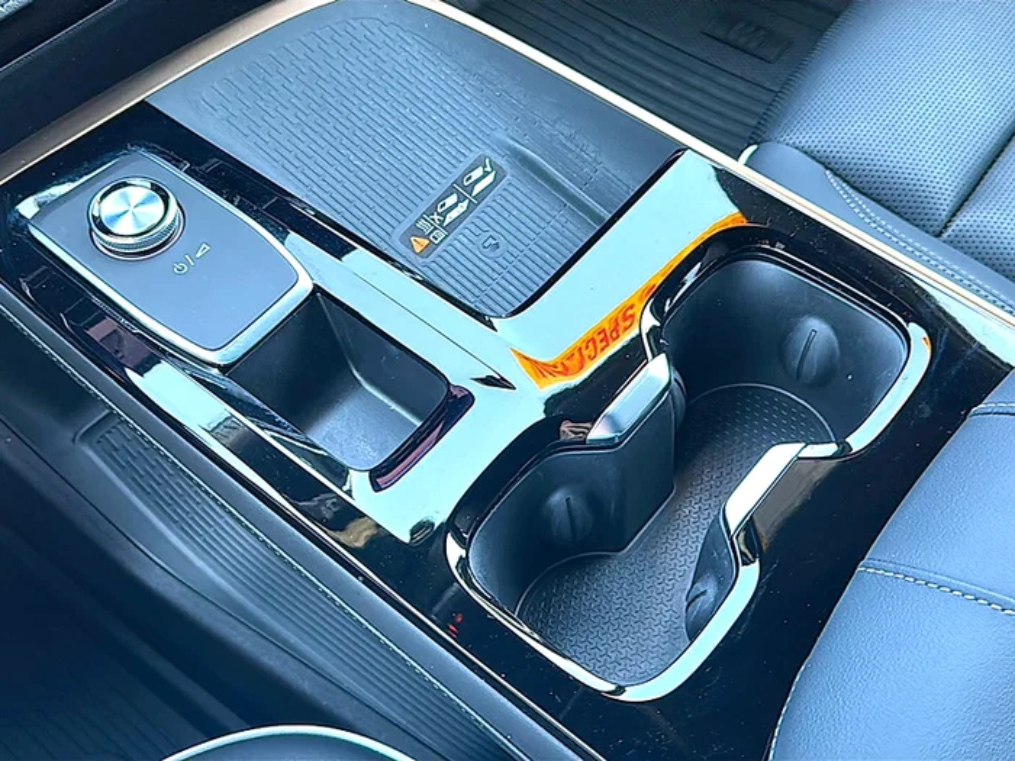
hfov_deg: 54.0
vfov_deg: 41.8
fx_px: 997
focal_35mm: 34
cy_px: 380
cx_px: 508
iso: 64
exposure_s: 1/40
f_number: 1.78
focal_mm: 6.86
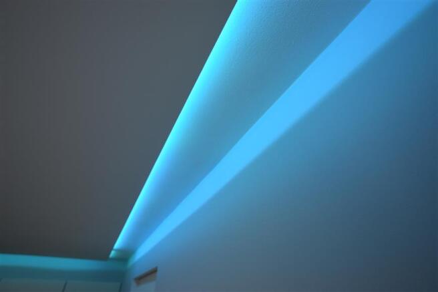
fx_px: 210
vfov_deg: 69.6
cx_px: 219
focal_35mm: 17
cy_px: 146
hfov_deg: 92.5
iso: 400
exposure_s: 1/60
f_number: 4
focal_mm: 11.5
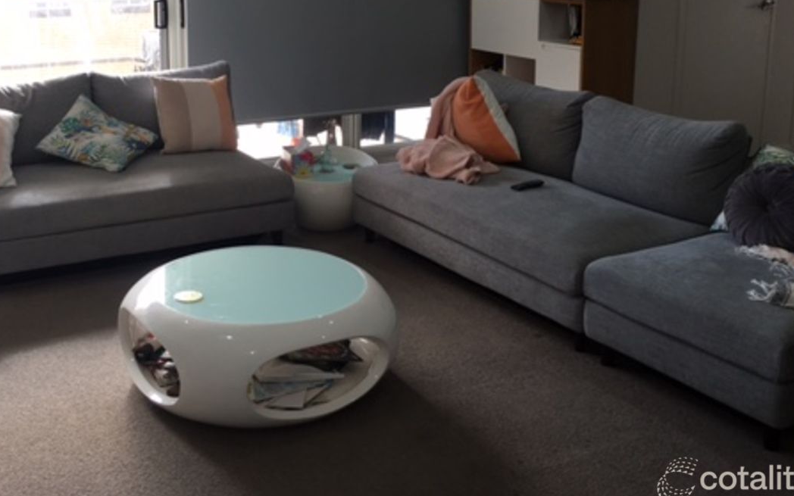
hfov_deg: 44.8
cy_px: 103
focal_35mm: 44
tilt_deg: -10.4
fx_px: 952
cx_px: 282
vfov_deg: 28.6
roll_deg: +0.0
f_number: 2.2
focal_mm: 4.15
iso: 25
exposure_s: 1/50
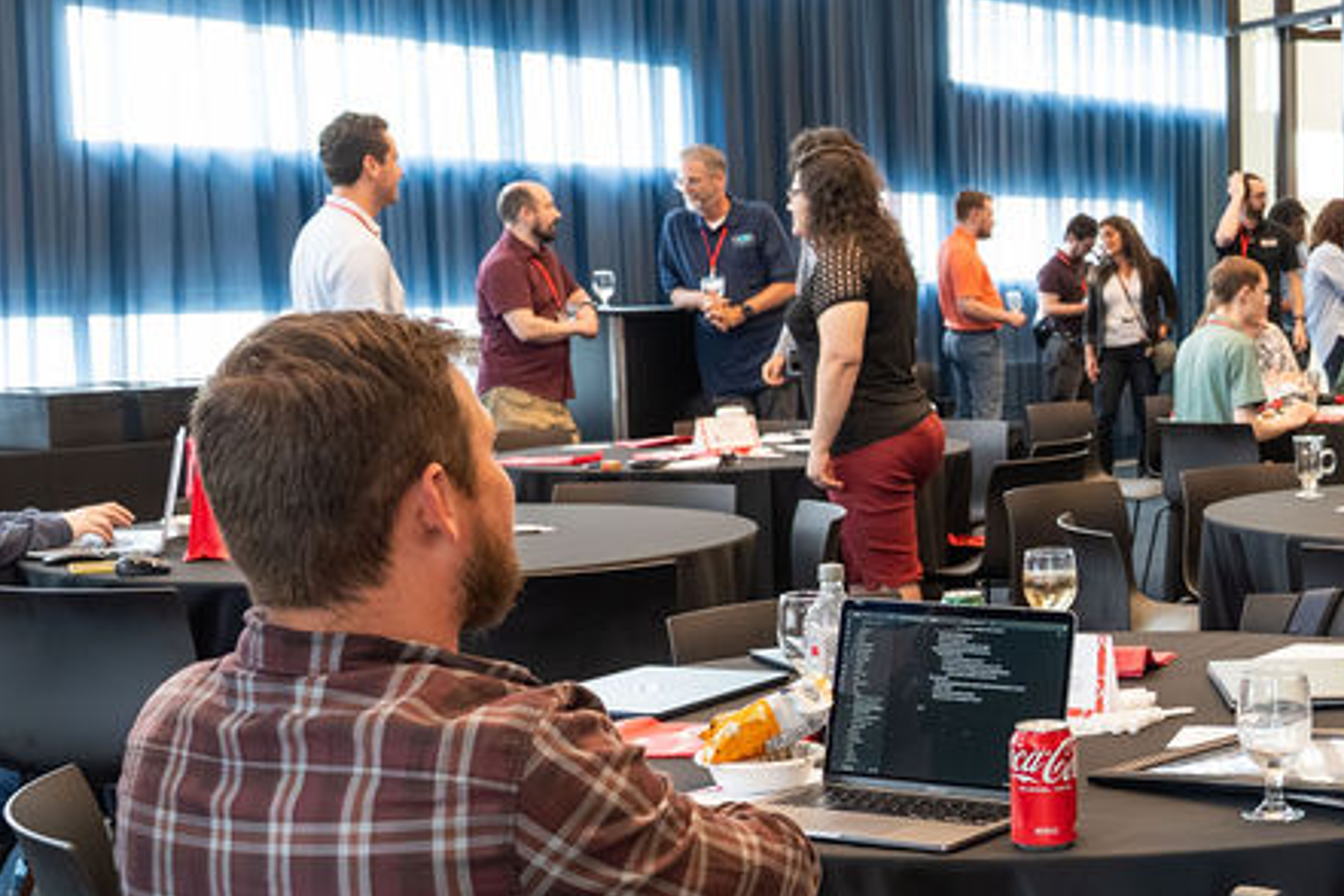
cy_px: 599
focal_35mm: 65
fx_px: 2426
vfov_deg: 20.8
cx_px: 1283
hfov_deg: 29.3
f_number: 5
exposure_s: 1/160
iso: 4000
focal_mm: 28
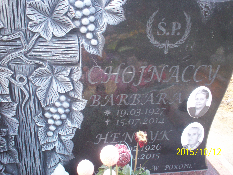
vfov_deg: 39.7
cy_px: 88
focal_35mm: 36
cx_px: 116
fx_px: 242
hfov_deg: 51.4
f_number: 4.5
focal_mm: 6
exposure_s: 1/22.7
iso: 140
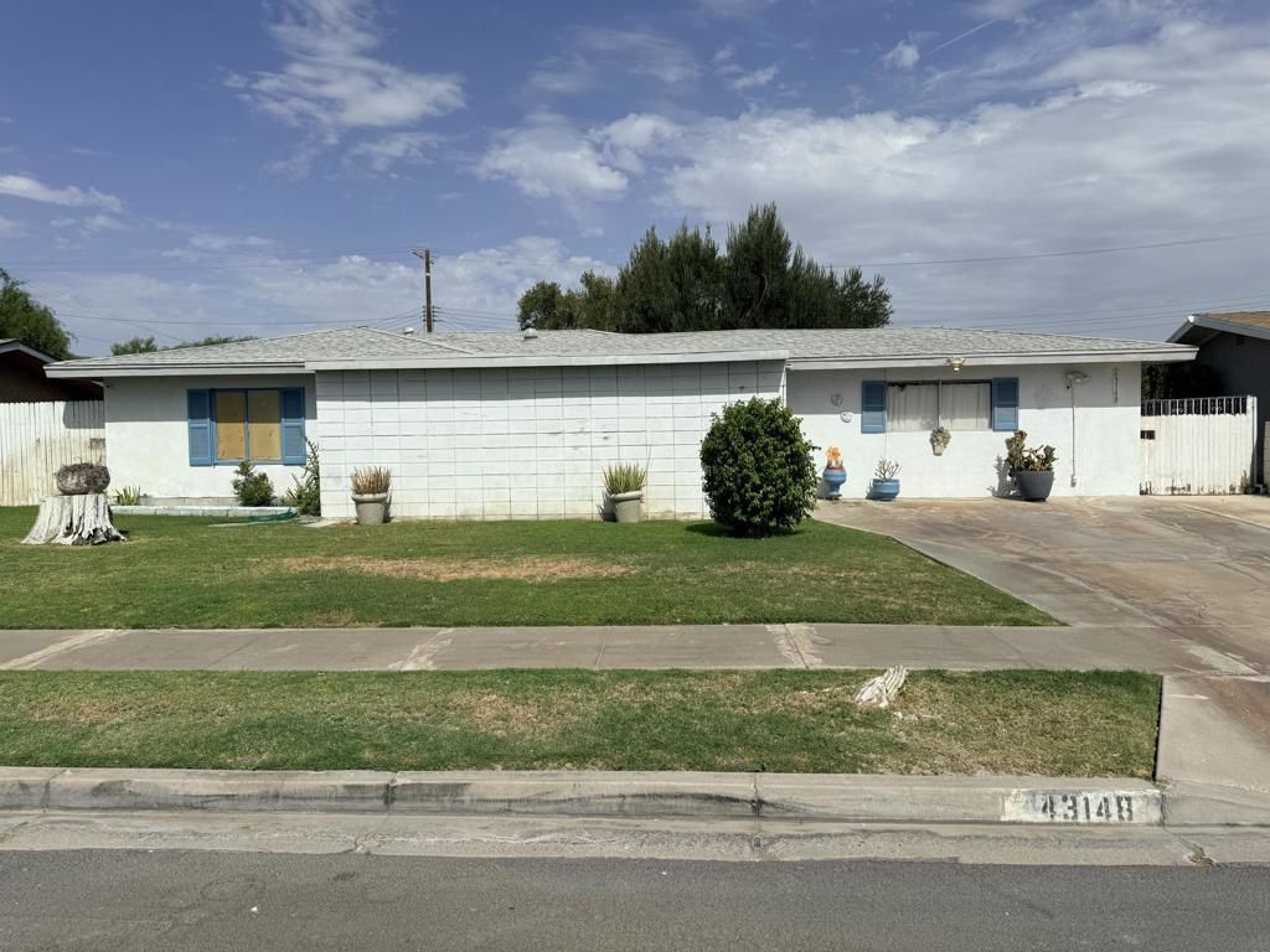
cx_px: 635
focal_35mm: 24
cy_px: 476
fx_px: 881
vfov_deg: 56.8
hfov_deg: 71.6
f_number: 1.78
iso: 80
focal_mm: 6.76
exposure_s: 1/14286
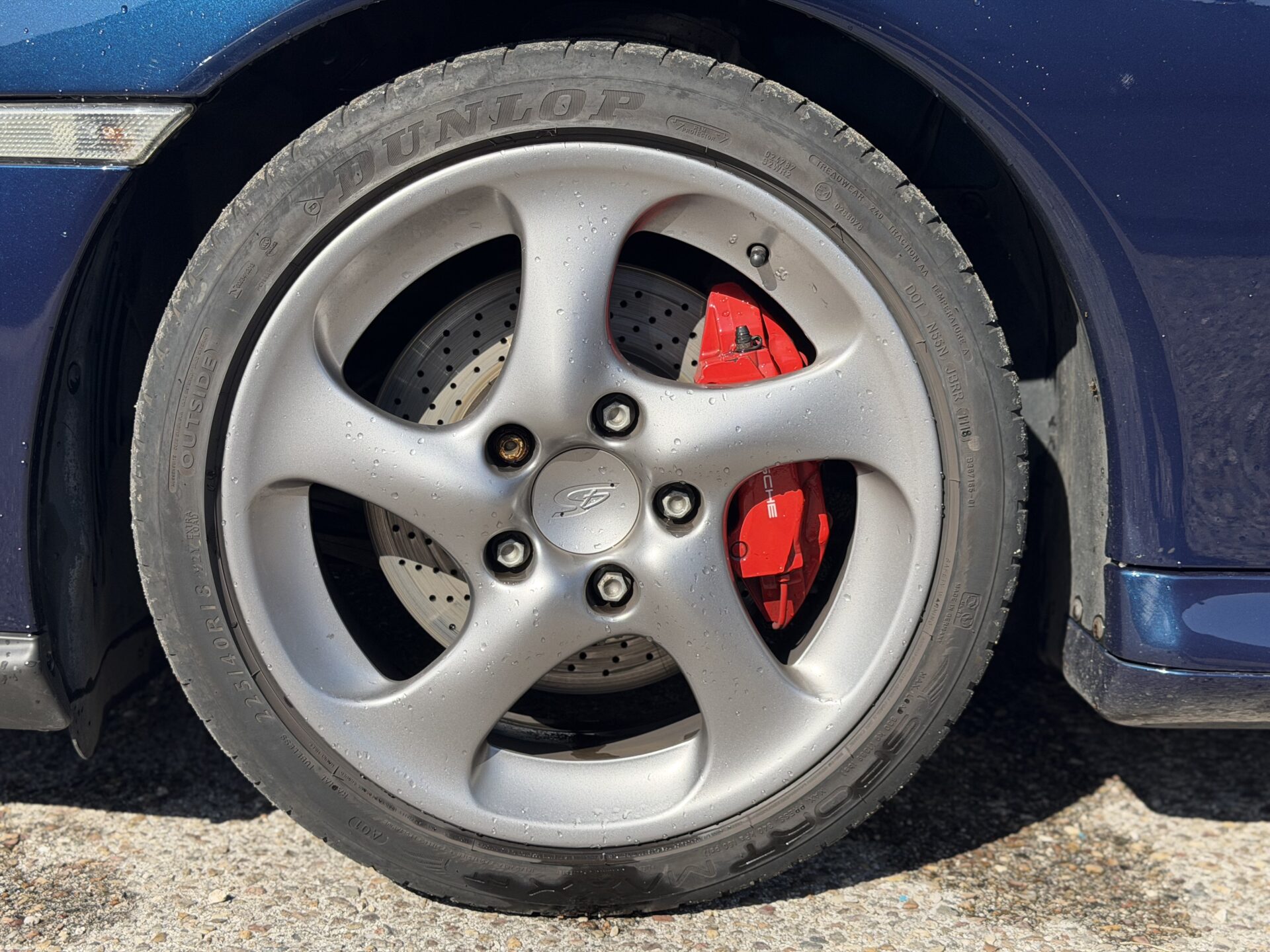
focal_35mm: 48
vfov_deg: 30.3
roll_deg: -0.1
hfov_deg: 39.7
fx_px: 1761
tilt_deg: -7.0
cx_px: 635
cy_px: 476
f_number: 1.78
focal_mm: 6.76
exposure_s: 1/3226
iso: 80
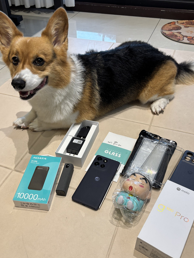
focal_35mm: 31
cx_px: 93
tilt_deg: -44.1
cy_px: 139
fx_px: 232
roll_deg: +2.6
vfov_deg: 58.3
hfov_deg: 45.4
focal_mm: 5.96
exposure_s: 1/120
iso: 100
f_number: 1.6
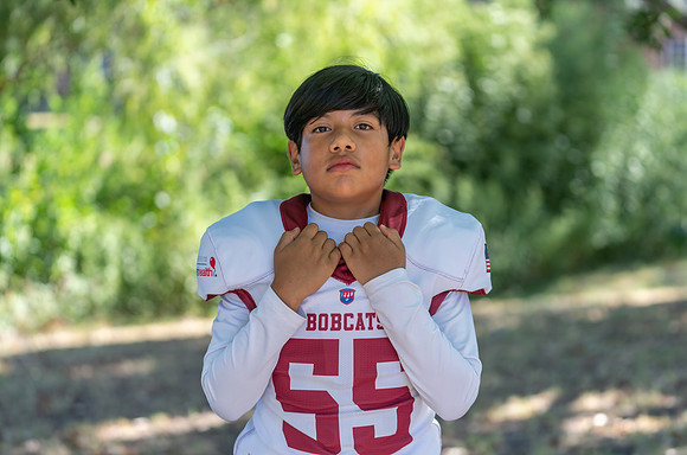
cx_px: 358
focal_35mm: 79
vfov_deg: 17.3
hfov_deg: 25.9
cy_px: 238
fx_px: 1496
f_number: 2.8
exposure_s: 1/320
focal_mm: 75
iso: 160
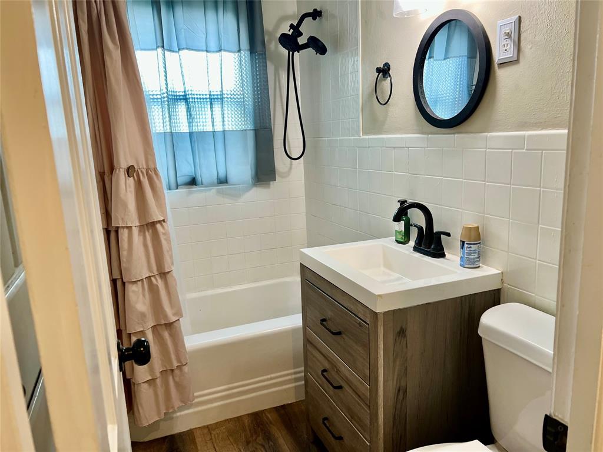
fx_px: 453
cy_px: 226
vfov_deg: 53.1
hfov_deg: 67.3
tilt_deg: -11.6
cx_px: 302
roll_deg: +3.0
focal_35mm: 26
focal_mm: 5.7
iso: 125
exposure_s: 1/120
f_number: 1.5
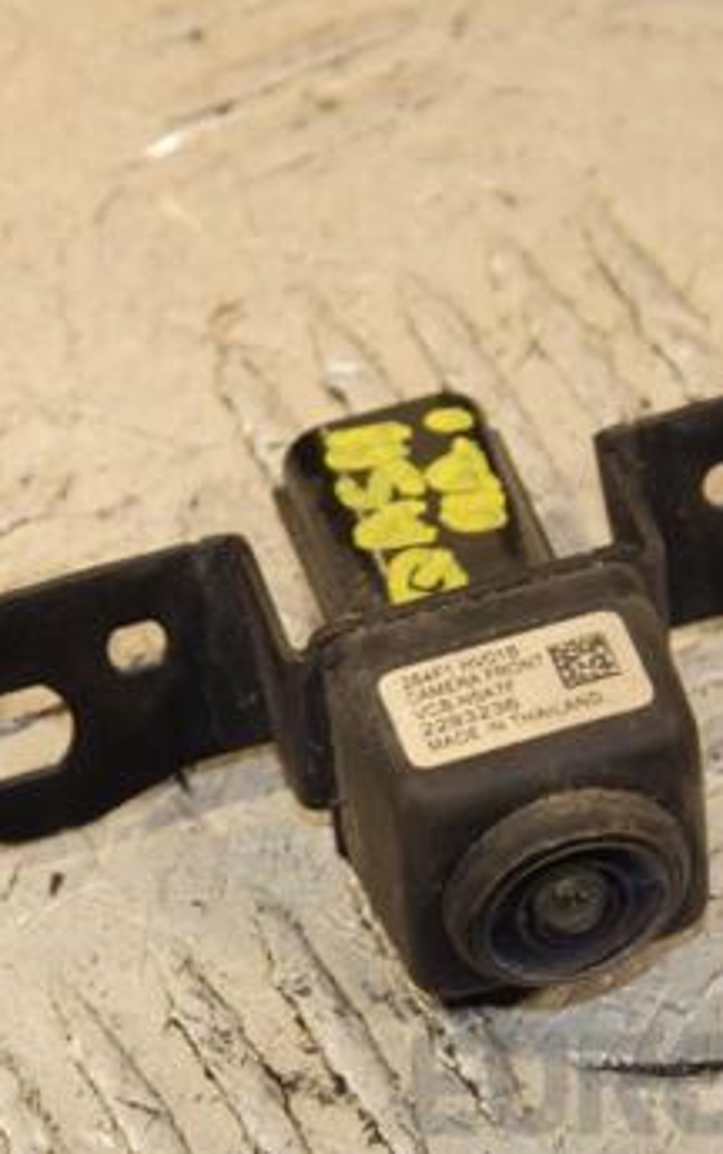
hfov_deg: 5.5
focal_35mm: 239
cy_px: 639
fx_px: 7525
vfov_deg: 8.8
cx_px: 348
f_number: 9
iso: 800
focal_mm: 90
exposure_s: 1/200
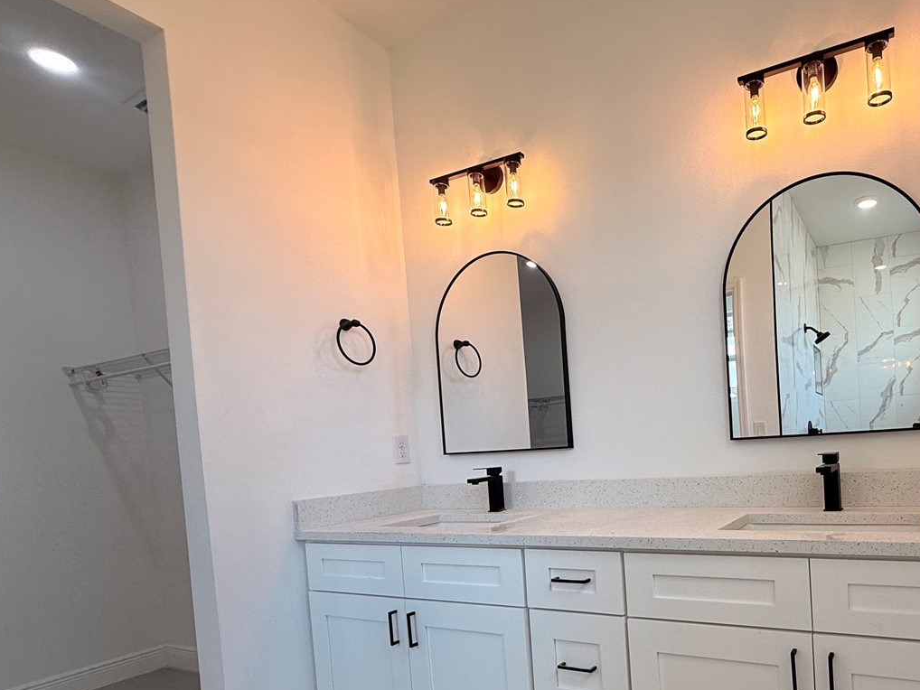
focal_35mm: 22
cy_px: 464
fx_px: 585
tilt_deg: -2.0
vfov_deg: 59.6
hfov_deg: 72.7
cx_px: 652
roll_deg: +2.8
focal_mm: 2.22
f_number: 2.2
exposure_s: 1/164
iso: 64
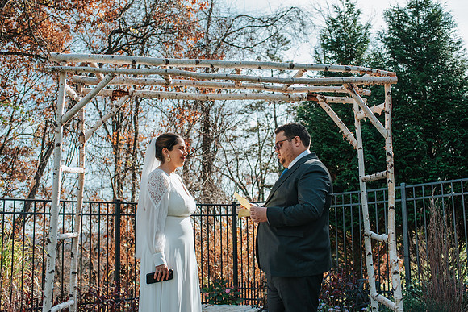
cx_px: 248
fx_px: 495
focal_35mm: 38
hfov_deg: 50.6
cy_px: 156
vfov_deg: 35.0
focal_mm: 35
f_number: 3.5
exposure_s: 1/1250
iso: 250
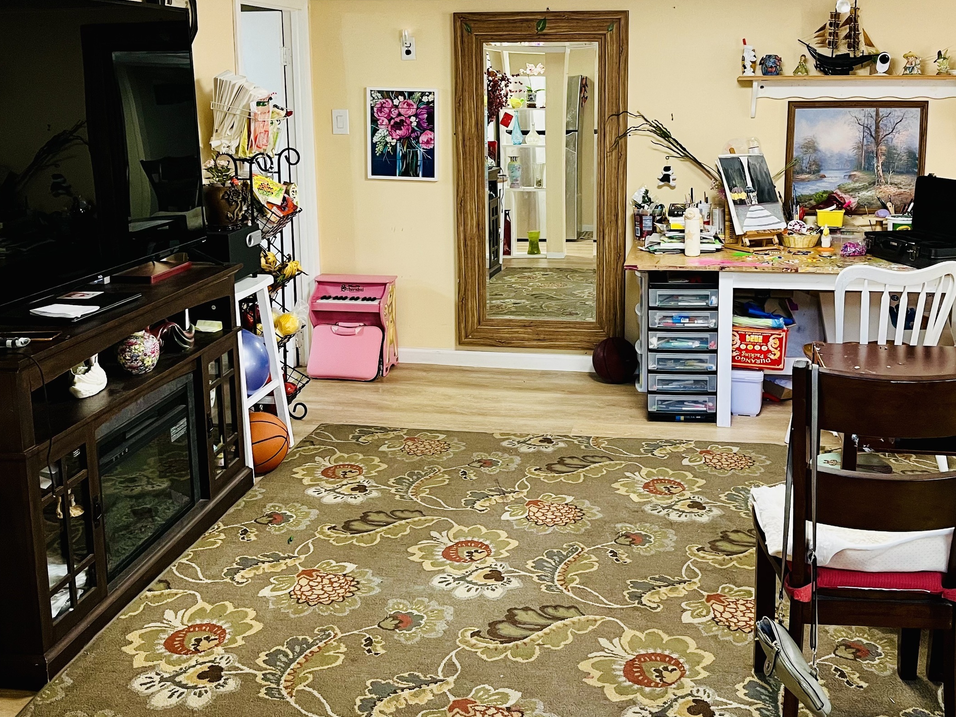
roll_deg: +0.3
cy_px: 258
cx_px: 556
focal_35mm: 38
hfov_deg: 48.8
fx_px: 1049
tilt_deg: -9.9
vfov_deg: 37.4
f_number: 1.6
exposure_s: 1/60
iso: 200
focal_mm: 5.1
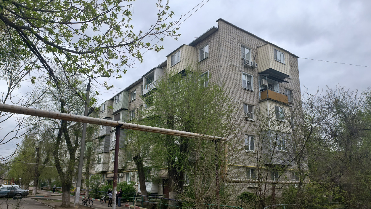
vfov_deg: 44.2
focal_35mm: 26
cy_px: 122
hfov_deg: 71.9
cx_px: 180
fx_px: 256
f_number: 1.57
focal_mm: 6.54
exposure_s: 1/1163
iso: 72
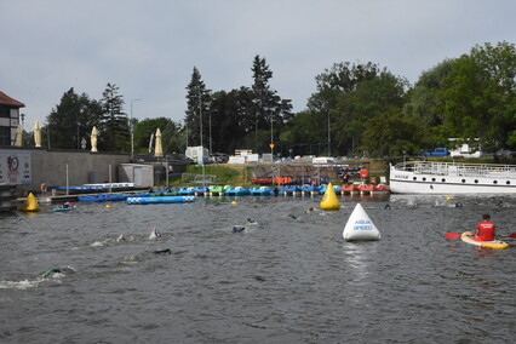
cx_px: 258
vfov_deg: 25.8
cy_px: 172
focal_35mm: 52
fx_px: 752
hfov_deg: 37.9
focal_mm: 35
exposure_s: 1/800
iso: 1250
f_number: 14
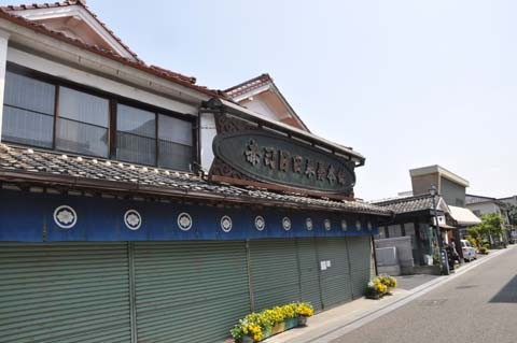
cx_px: 258
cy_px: 172
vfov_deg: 47.8
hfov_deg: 67.4
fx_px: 387
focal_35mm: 27
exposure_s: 1/200
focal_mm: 18
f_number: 10
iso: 200
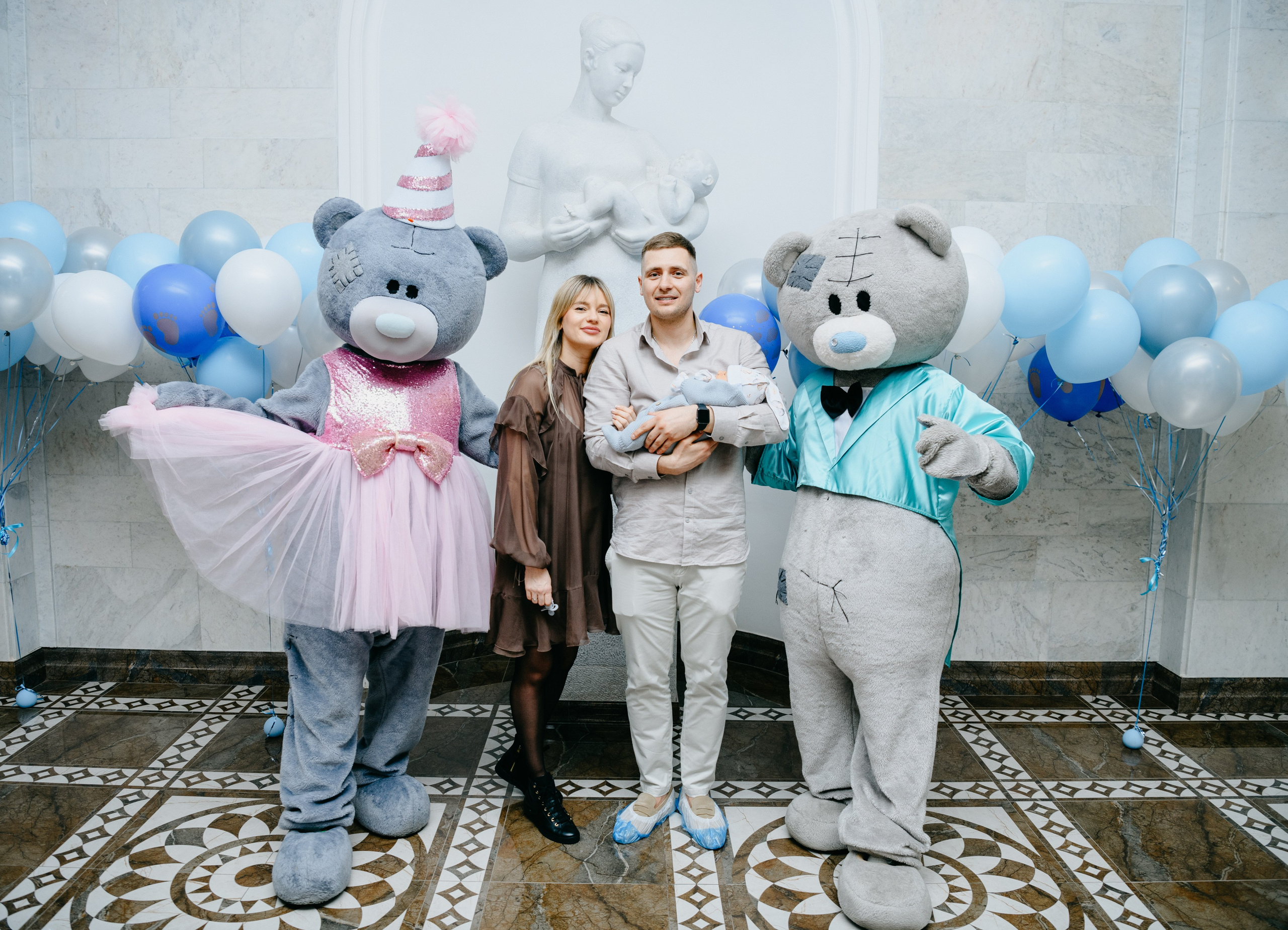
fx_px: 953
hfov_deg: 68.0
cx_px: 619
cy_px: 456
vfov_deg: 52.0
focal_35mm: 26
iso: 320
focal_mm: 24
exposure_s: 1/160
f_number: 4
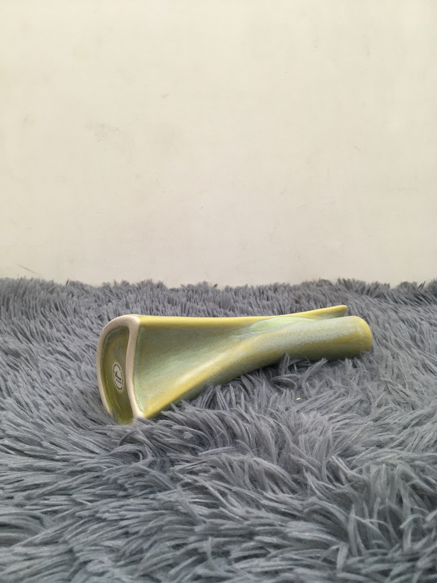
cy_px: 292
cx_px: 218
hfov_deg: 48.2
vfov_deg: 61.7
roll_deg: -0.8
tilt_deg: -12.9
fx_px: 488
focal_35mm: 29
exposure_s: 1/33
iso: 100
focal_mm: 4.15
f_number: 2.2
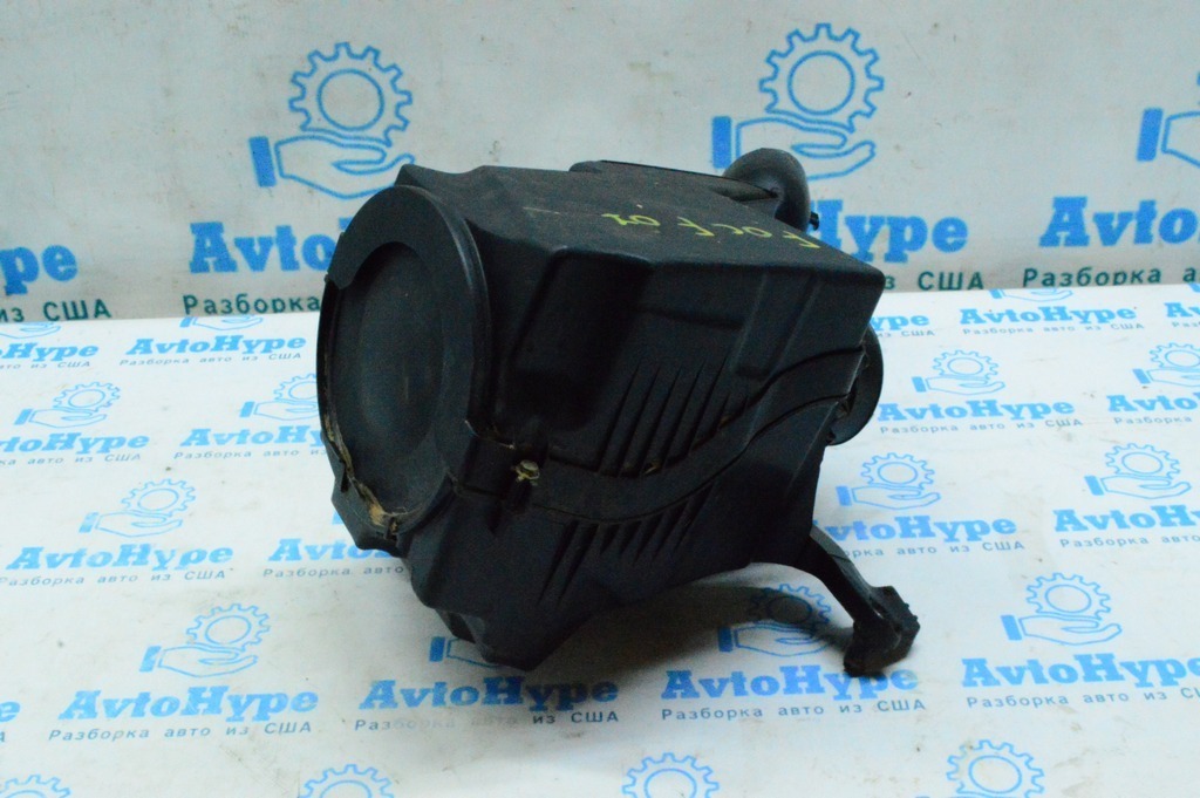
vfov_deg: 30.8
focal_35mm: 44
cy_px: 399
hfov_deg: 45.0
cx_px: 600
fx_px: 1449
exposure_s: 1/50
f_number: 29
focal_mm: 29
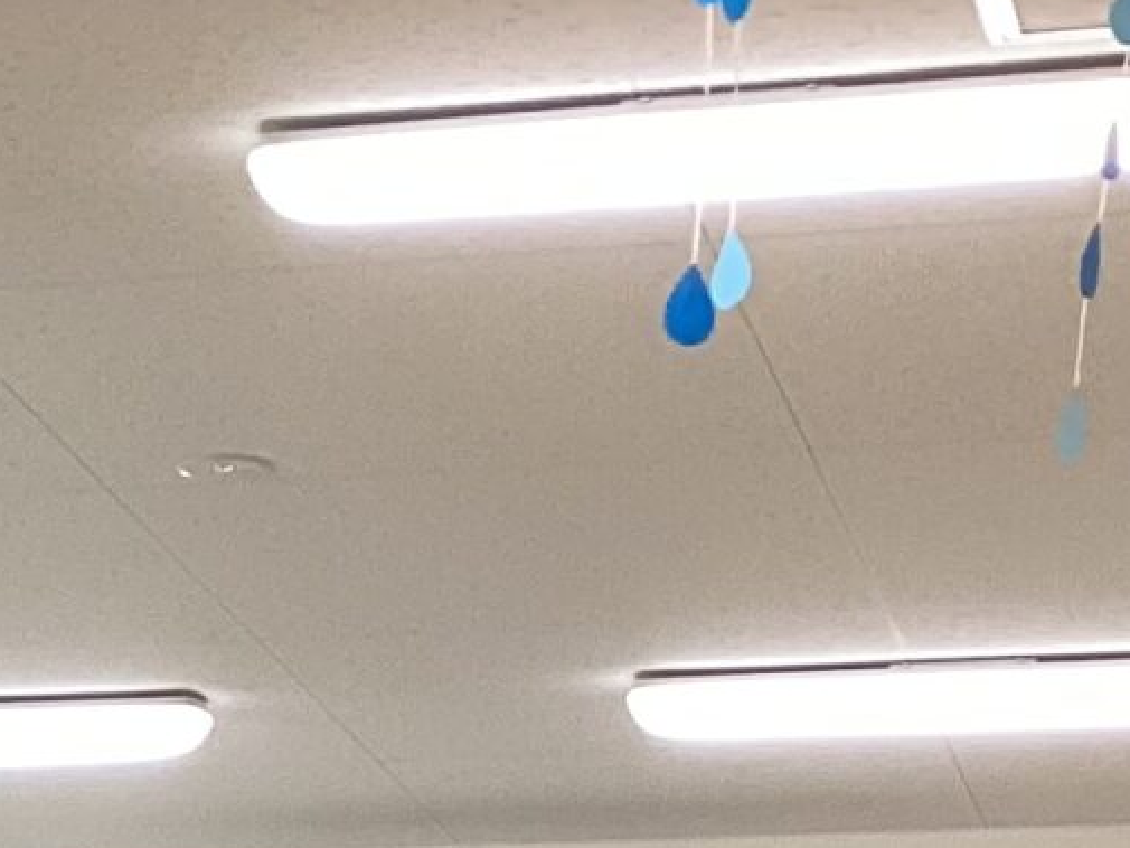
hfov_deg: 12.2
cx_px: -407
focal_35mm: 157
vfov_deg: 8.5
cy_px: 2128
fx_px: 5126
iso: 100
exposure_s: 1/100
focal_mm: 3.3
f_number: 2.4
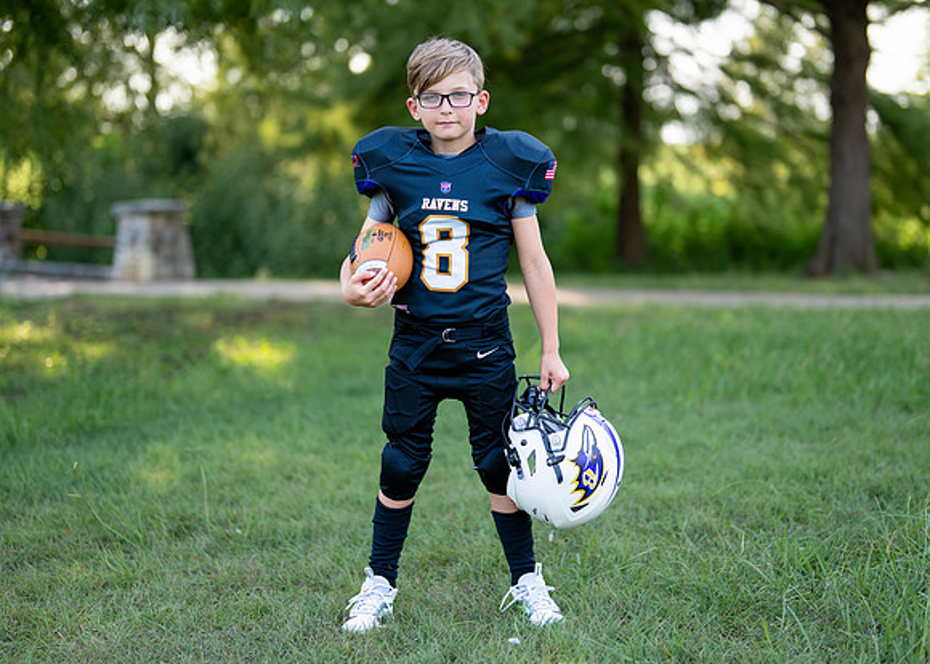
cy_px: 286
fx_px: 1700
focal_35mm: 64
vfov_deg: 22.1
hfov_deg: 30.6
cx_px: 492
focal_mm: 50
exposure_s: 1/1250
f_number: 1.2
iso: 100
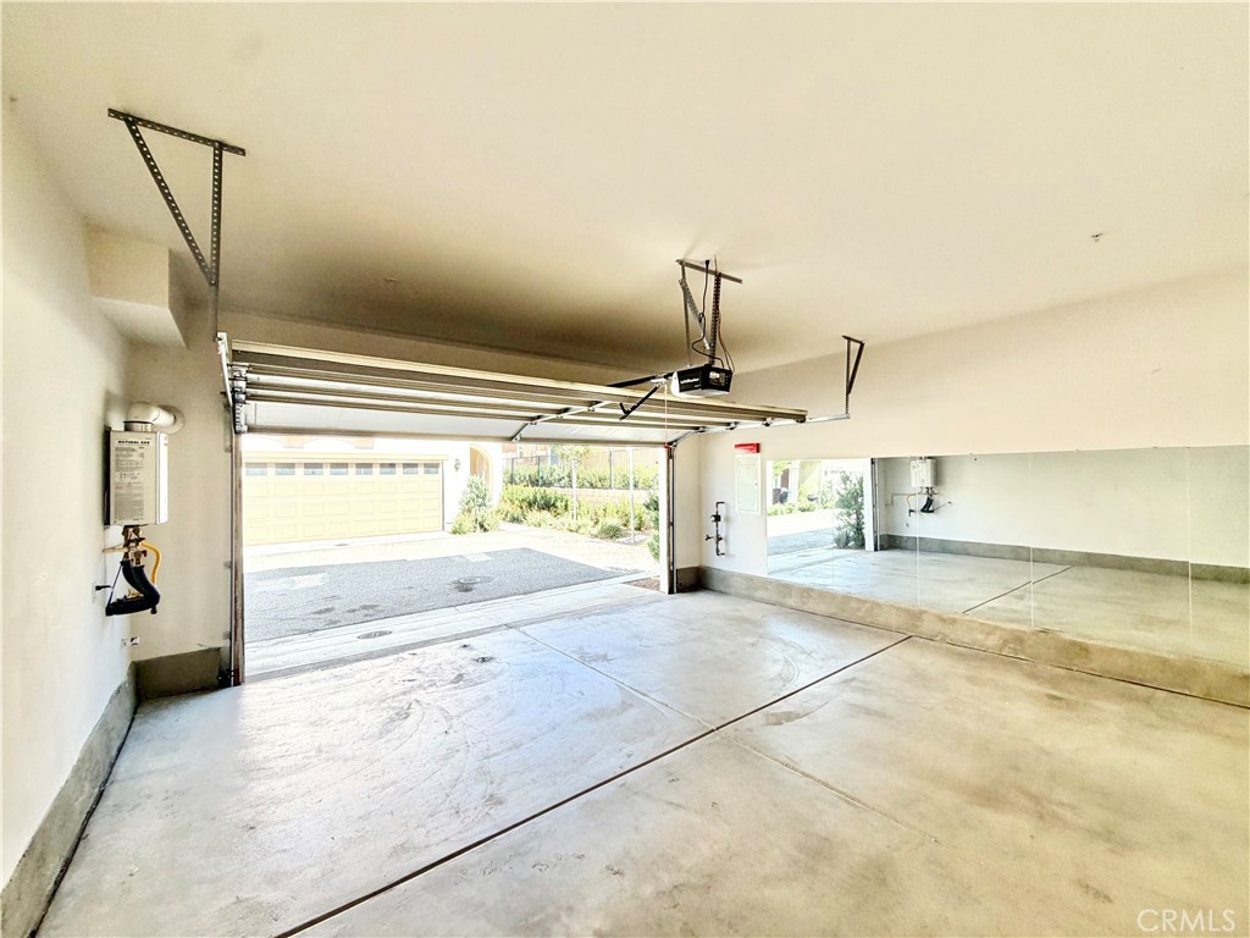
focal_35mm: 14
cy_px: 469
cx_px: 625
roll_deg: +1.1
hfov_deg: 102.1
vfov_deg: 85.7
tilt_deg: +0.7
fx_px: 506
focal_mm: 2.22
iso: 50
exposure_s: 1/197
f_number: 2.2
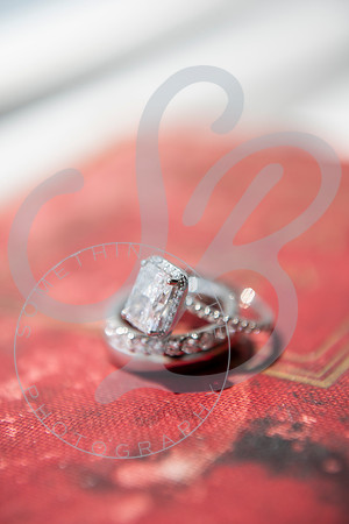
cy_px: 262
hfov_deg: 19.5
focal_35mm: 70
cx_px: 174
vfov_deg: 28.8
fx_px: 1018
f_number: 5
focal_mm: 70
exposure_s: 1/320
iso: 100
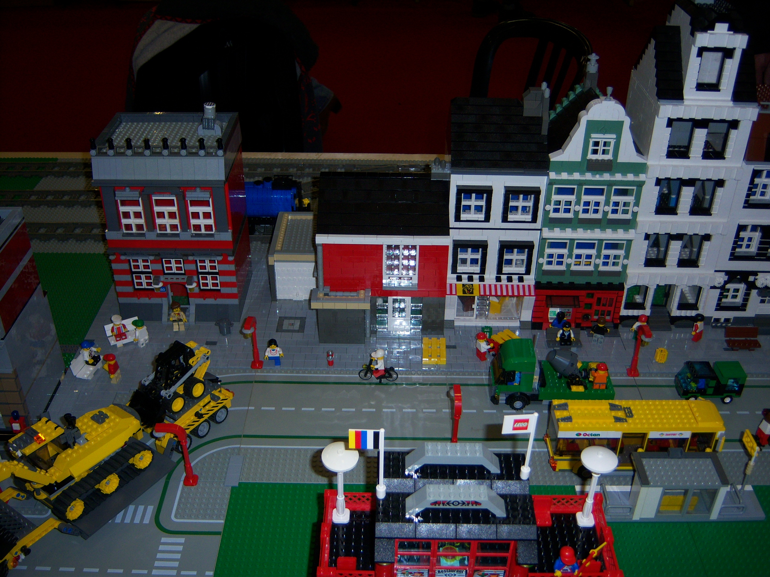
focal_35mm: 36
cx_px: 385
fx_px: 801
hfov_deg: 51.4
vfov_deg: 39.7
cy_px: 288
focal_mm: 7.5
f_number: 2.8
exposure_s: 1/60
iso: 80
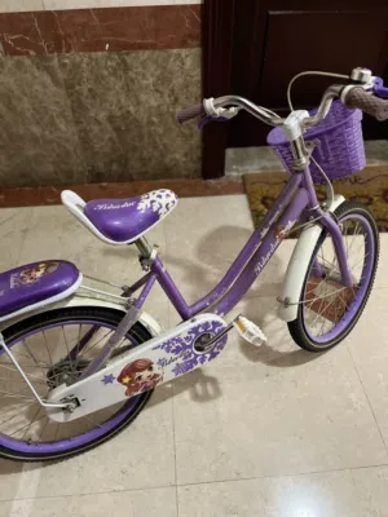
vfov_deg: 67.3
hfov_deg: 53.1
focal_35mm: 26
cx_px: 194
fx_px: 389
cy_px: 258
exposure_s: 1/25
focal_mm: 5.1
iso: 500
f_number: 1.6
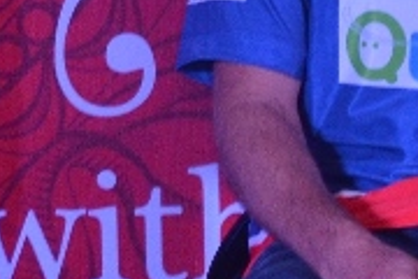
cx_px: -325
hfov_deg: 2.5
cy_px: -265
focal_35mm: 820
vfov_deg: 1.7
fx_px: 9520
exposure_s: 1/160
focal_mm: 80
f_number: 5.6
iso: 800
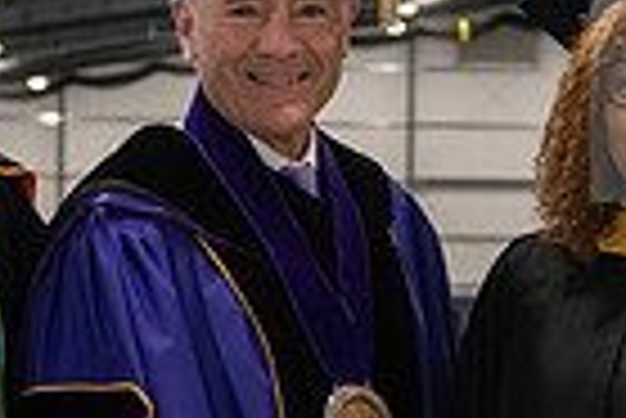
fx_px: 3481
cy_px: 371
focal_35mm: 200
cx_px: 455
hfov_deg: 10.3
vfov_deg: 6.9
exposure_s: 1/160
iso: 2500
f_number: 4
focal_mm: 48
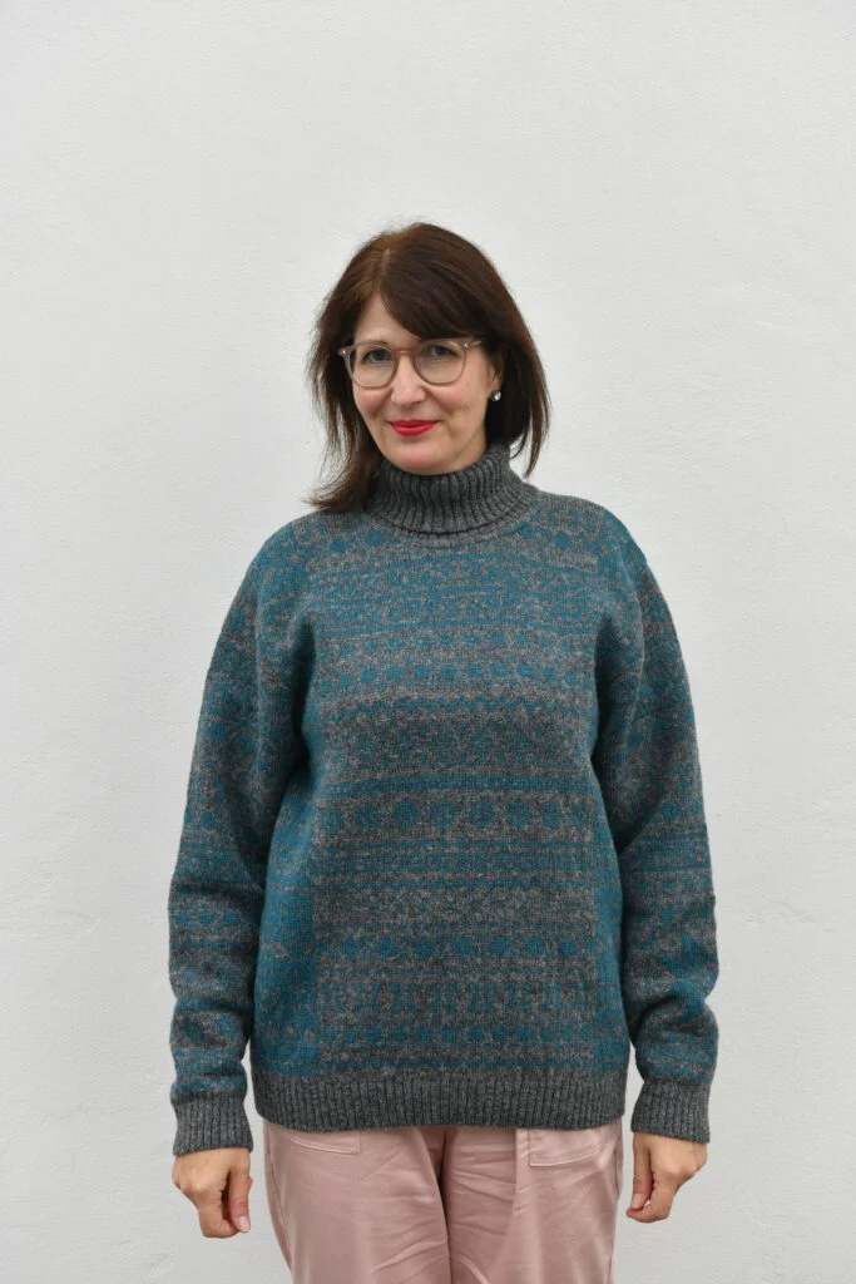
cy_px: 642
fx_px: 2317
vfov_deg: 31.0
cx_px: 428
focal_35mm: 65
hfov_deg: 20.9
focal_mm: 65
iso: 1600
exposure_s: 1/350
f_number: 9.5
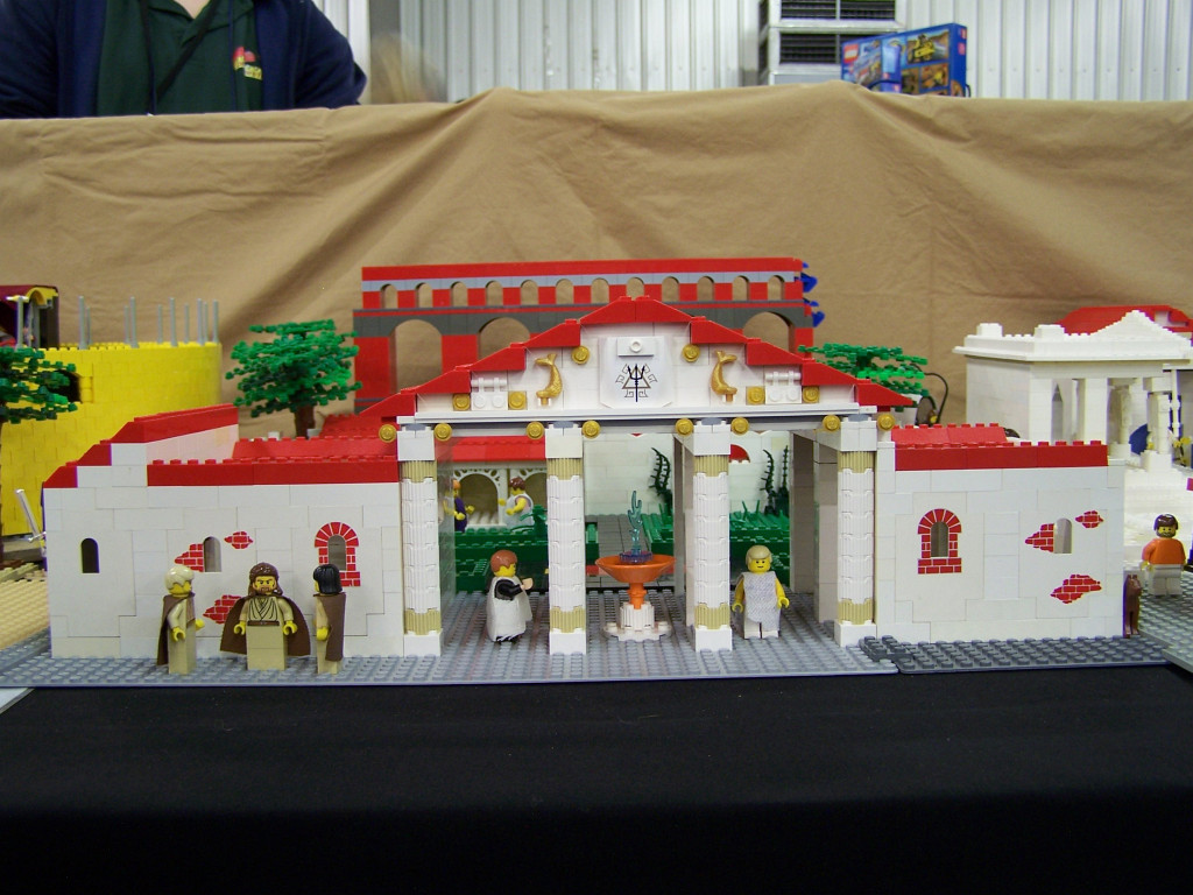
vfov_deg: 37.7
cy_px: 448
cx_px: 596
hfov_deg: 49.0
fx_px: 1310
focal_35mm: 38
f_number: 2.8
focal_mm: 6.3
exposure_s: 1/3
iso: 80
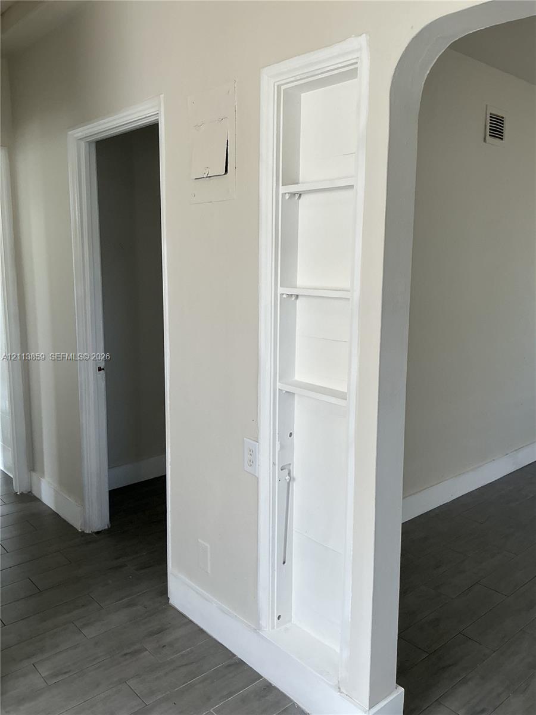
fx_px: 599
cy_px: 358
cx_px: 268
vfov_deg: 61.7
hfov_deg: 48.2
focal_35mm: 29
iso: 64
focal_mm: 3
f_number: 1.8
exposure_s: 1/120
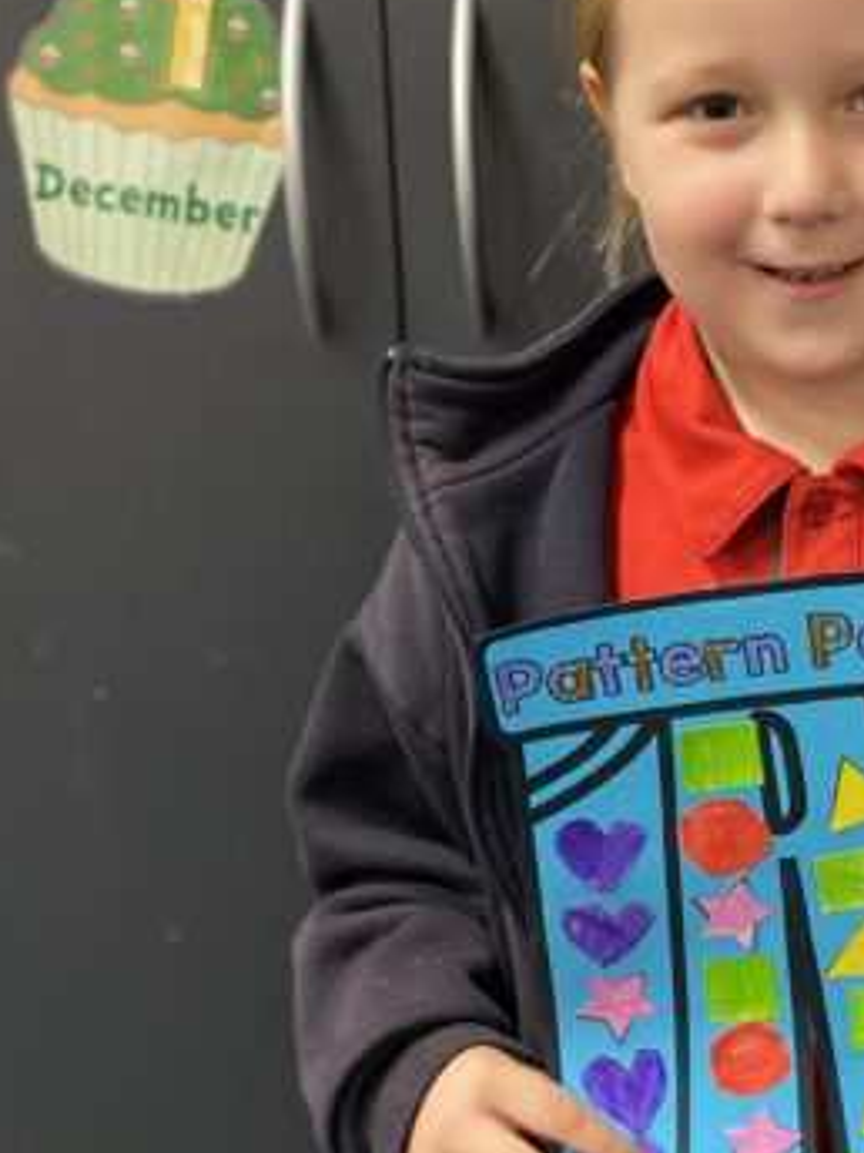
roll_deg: +0.3
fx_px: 1930
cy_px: 540
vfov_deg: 33.2
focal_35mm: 58
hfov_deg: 24.2
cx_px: 844
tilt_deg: -11.1
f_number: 1.8
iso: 400
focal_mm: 4.25
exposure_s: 1/33
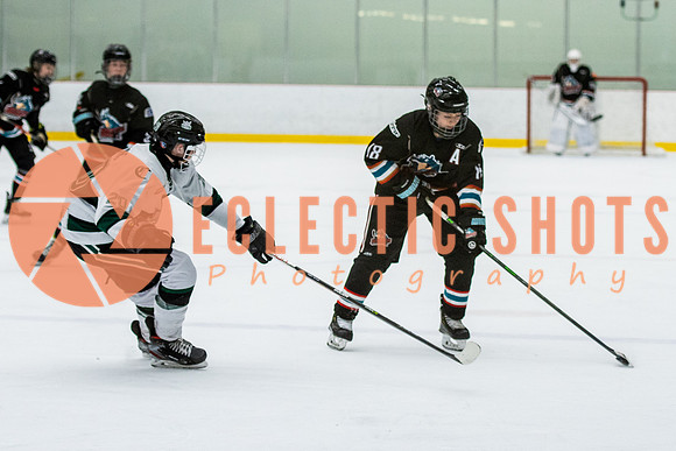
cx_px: 390
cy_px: 173
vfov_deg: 7.5
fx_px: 3444
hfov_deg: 11.2
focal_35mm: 183
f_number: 2.8
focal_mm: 78
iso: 1250
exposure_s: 1/640
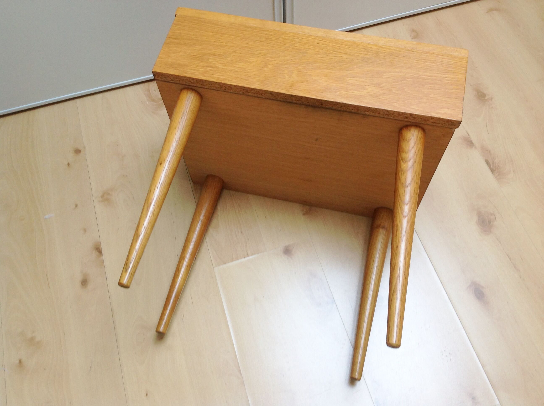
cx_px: 272
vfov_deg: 40.6
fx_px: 549
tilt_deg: -62.9
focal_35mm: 35
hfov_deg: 52.7
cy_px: 203
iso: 50
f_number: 2.4
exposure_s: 1/20
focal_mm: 4.28
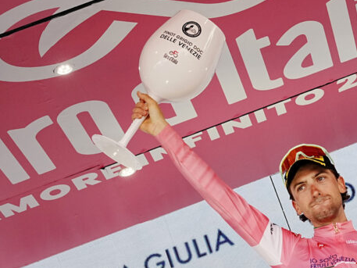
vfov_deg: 9.1
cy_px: 158
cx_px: 309
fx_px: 1692
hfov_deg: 12.0
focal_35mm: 164
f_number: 5
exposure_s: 1/640
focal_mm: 52
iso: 800
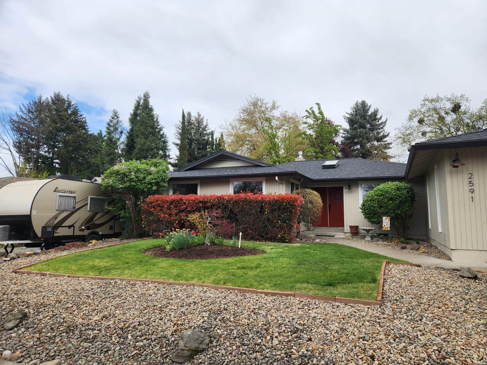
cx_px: 244
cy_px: 182
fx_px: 324
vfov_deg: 58.9
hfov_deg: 73.9
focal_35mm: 23
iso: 20
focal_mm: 5.4
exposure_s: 1/1372
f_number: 1.8
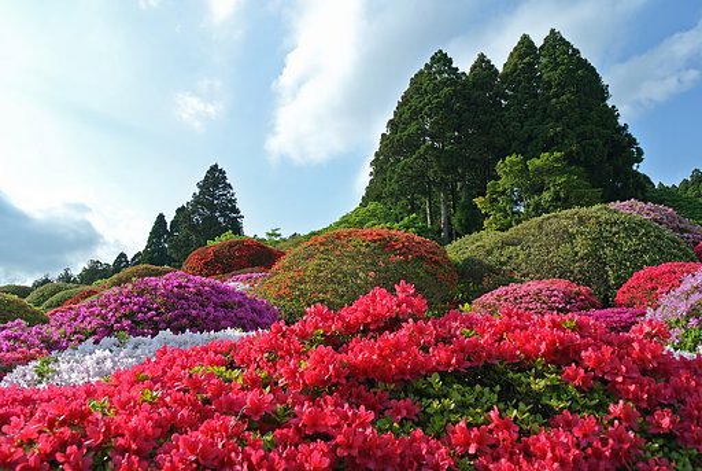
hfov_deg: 65.4
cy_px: 236
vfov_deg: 46.5
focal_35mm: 28
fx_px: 547
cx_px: 351
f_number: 7.1
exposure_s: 1/500
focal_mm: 10.7
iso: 200
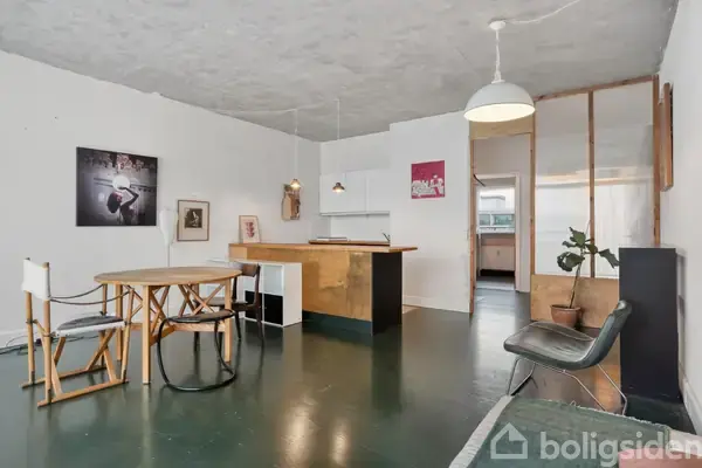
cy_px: 234
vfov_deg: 64.6
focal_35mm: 19
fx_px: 370
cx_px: 351
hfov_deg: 86.9
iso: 400
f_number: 8
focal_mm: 19
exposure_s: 1/3.33
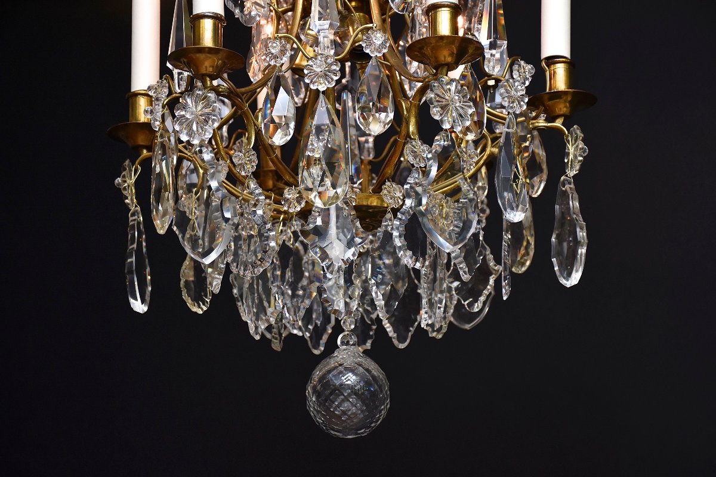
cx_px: 358
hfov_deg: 24.2
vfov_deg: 16.3
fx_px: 1671
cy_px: 238
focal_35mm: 84
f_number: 4.8
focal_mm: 56
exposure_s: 1/160
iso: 640
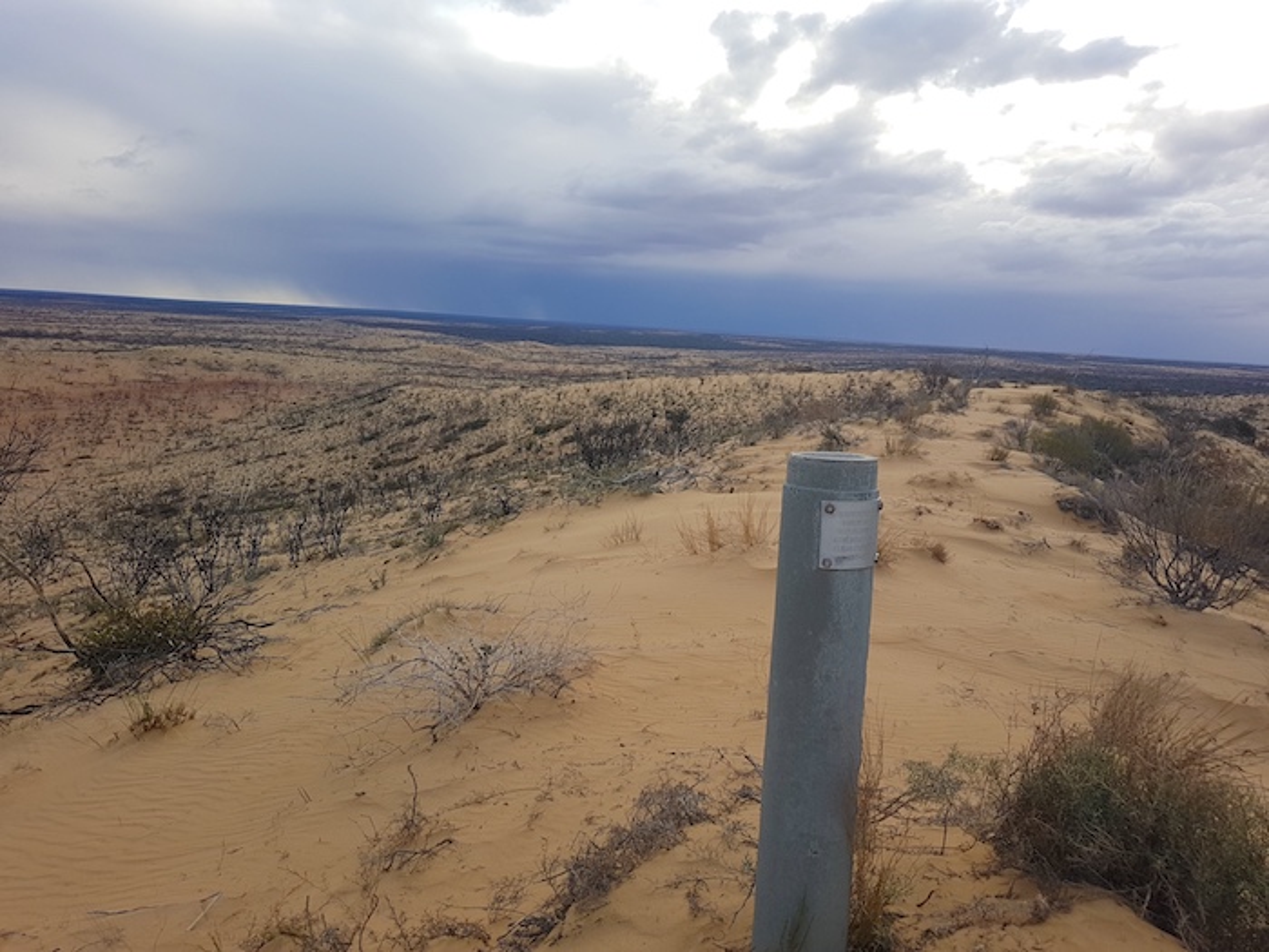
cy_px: 476
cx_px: 634
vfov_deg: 53.1
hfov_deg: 67.3
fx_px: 953
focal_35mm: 26
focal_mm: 4.2
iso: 40
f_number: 1.7
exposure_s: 1/884
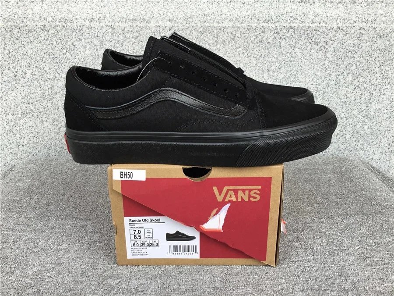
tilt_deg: -21.3
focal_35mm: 31
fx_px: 353
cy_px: 148
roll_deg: -0.4
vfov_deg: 45.4
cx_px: 197
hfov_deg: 58.4
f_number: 2.4
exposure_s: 1/152
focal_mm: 3.3
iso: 25
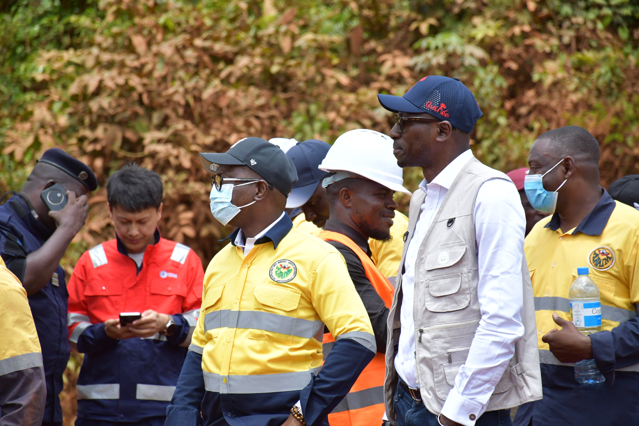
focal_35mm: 210
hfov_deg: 9.8
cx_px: 320
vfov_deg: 6.5
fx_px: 3727
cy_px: 213
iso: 1000
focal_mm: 140
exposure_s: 1/2500
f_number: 5.6
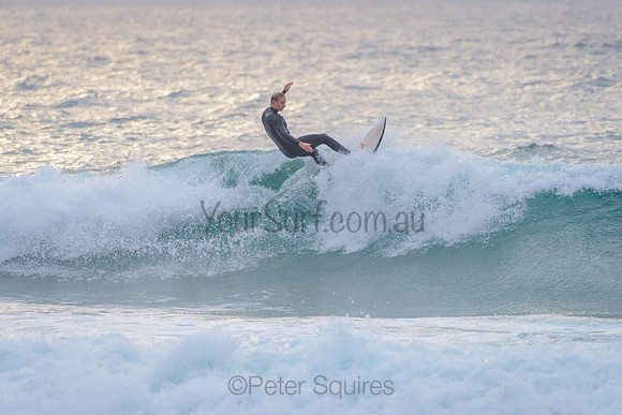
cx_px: 302
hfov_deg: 3.4
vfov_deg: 2.2
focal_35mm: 613
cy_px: 204
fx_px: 10596
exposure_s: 1/1250
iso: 450
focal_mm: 500
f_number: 5.6
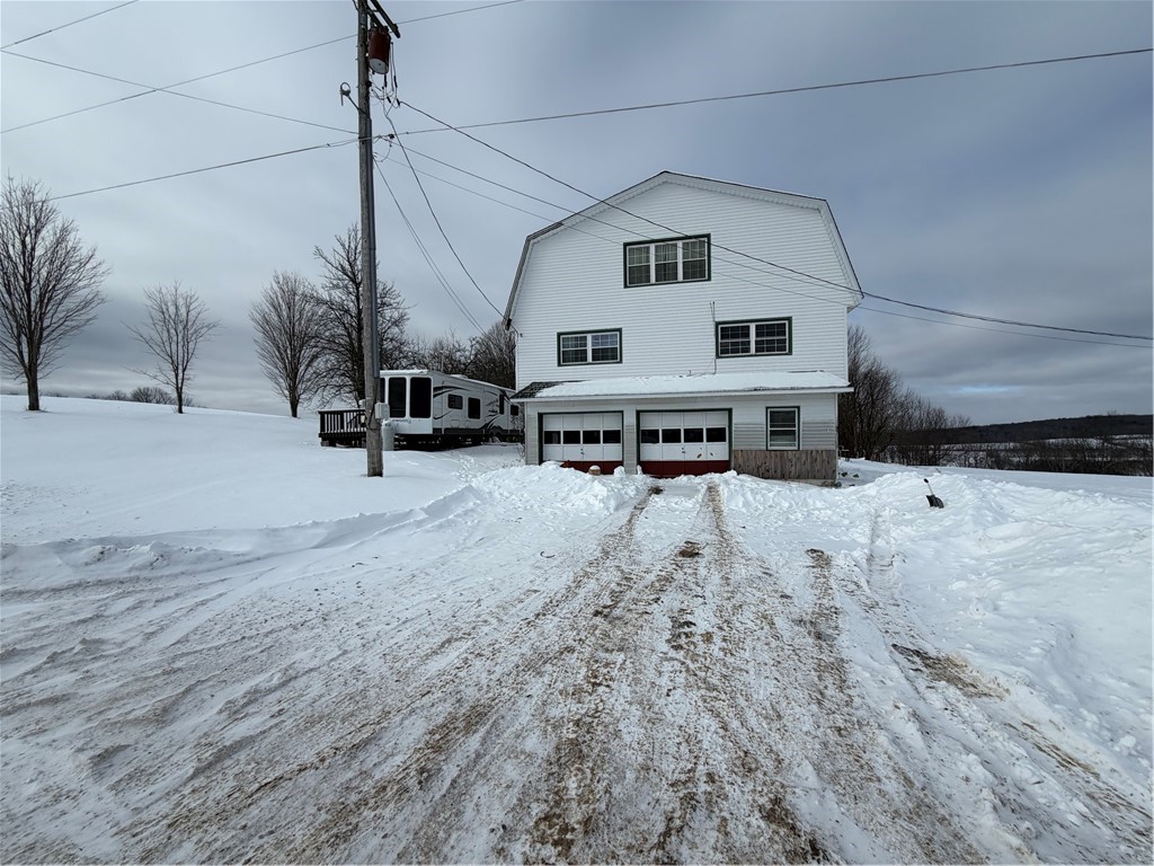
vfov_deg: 85.7
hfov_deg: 102.1
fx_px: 467
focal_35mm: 14
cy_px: 433
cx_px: 577
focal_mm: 2.22
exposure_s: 1/1961
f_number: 2.2
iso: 20
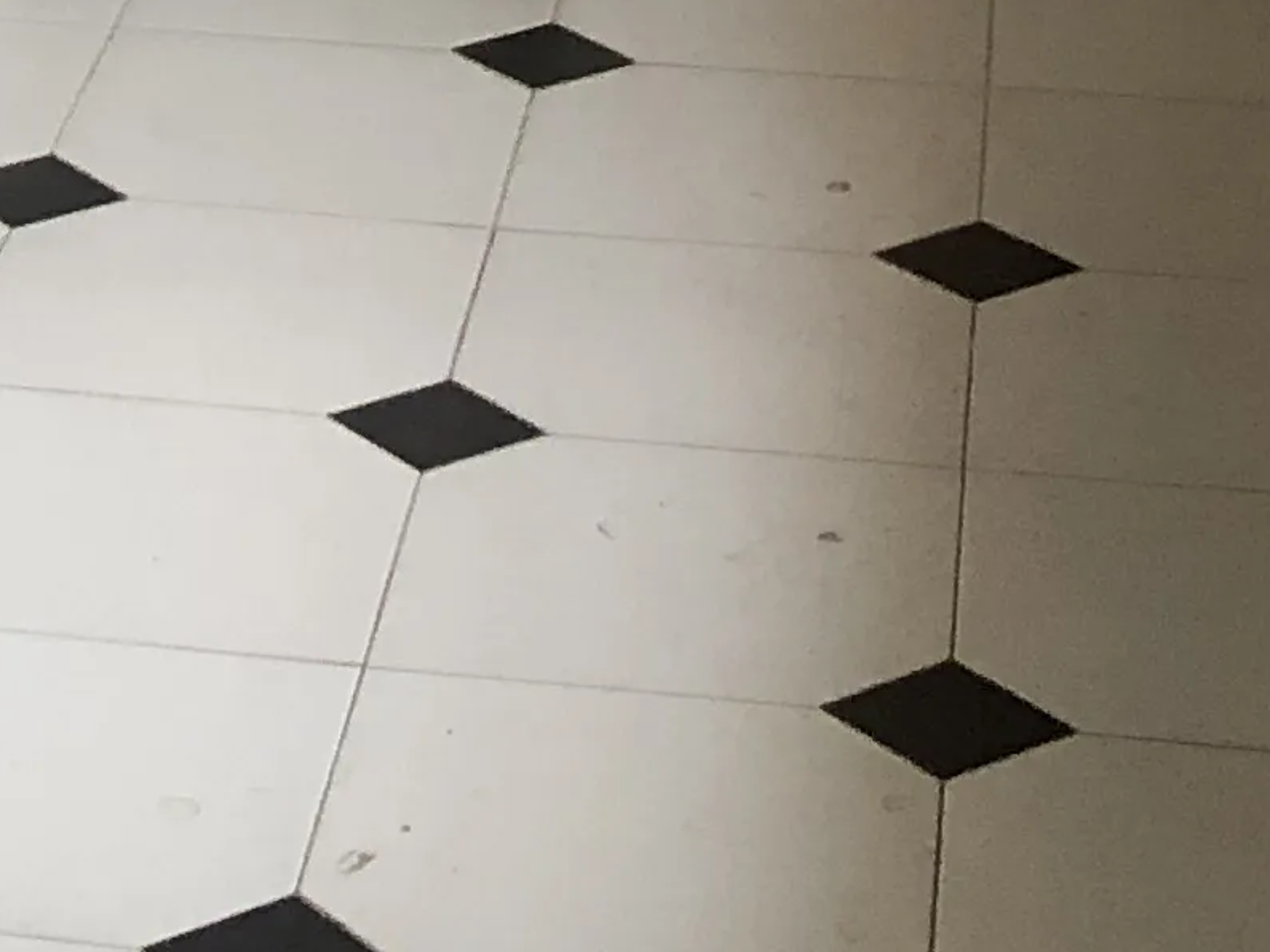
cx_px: -134
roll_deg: +0.8
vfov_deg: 9.4
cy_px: -1284
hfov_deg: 13.6
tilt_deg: -7.5
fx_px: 5209
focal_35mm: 142
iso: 80
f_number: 1.8
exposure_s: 1/15
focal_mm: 4
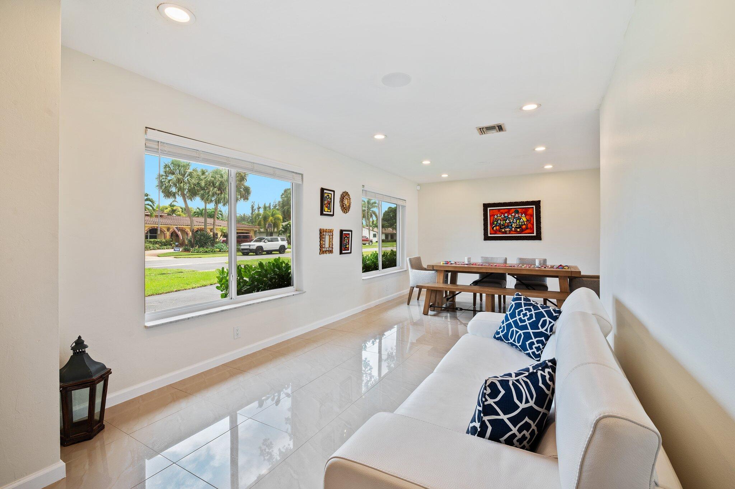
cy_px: 244
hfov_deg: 96.8
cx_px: 368
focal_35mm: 16
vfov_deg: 73.7
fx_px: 326
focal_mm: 16
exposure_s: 1/10
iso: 200
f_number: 8
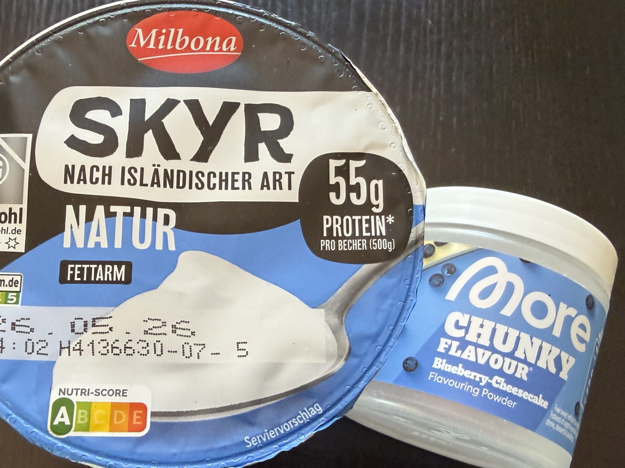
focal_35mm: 34
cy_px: 300
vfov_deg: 41.4
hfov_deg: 53.9
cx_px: 331
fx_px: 614
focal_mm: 2.22
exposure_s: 1/73
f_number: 2.2
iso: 320
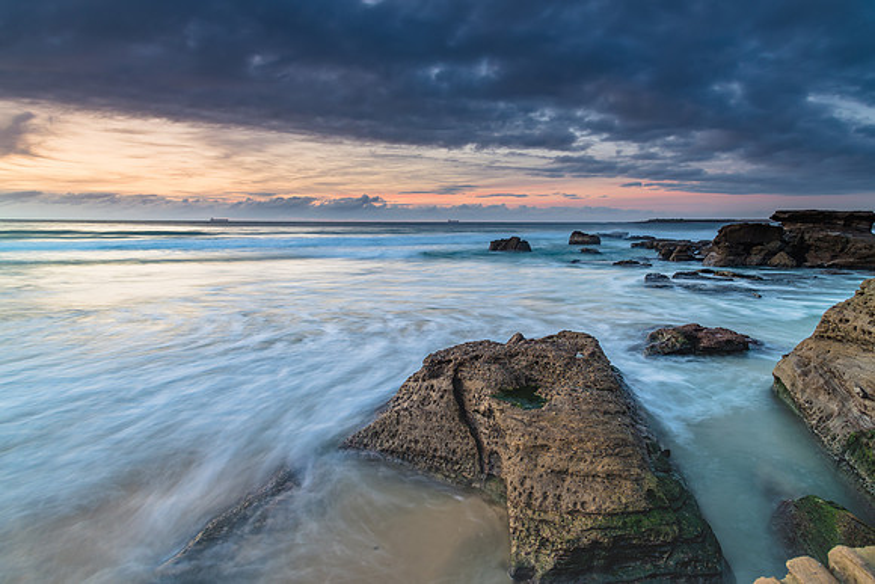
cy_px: 292
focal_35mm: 24
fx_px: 587
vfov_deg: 52.9
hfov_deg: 73.4
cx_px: 438
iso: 40
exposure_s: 4
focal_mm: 24
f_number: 9
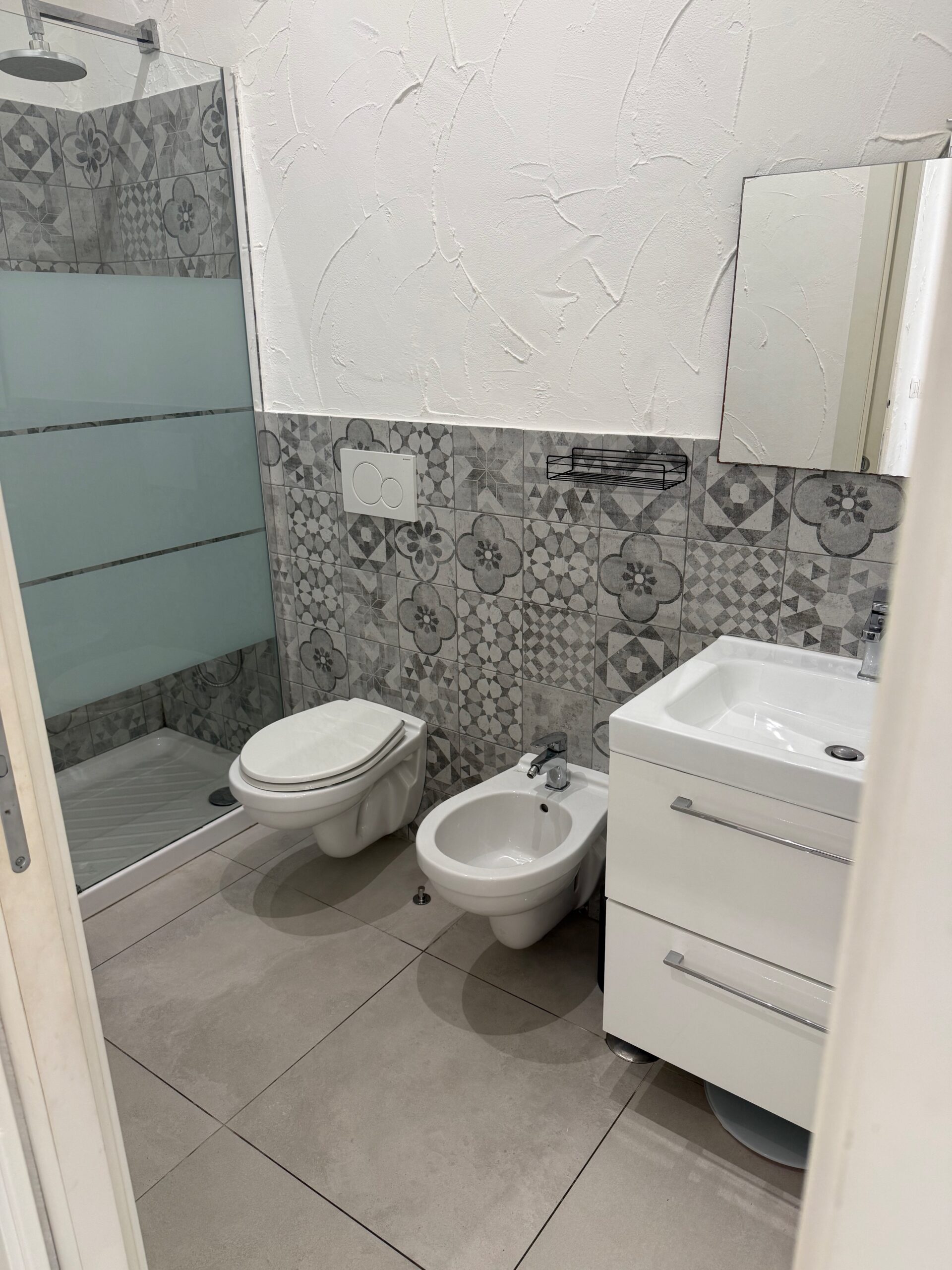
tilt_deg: -19.2
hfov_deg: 56.8
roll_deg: +0.8
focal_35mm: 24
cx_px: 476
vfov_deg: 71.6
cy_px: 635
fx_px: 880
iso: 125
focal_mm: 6.76
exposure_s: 1/100
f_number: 1.78
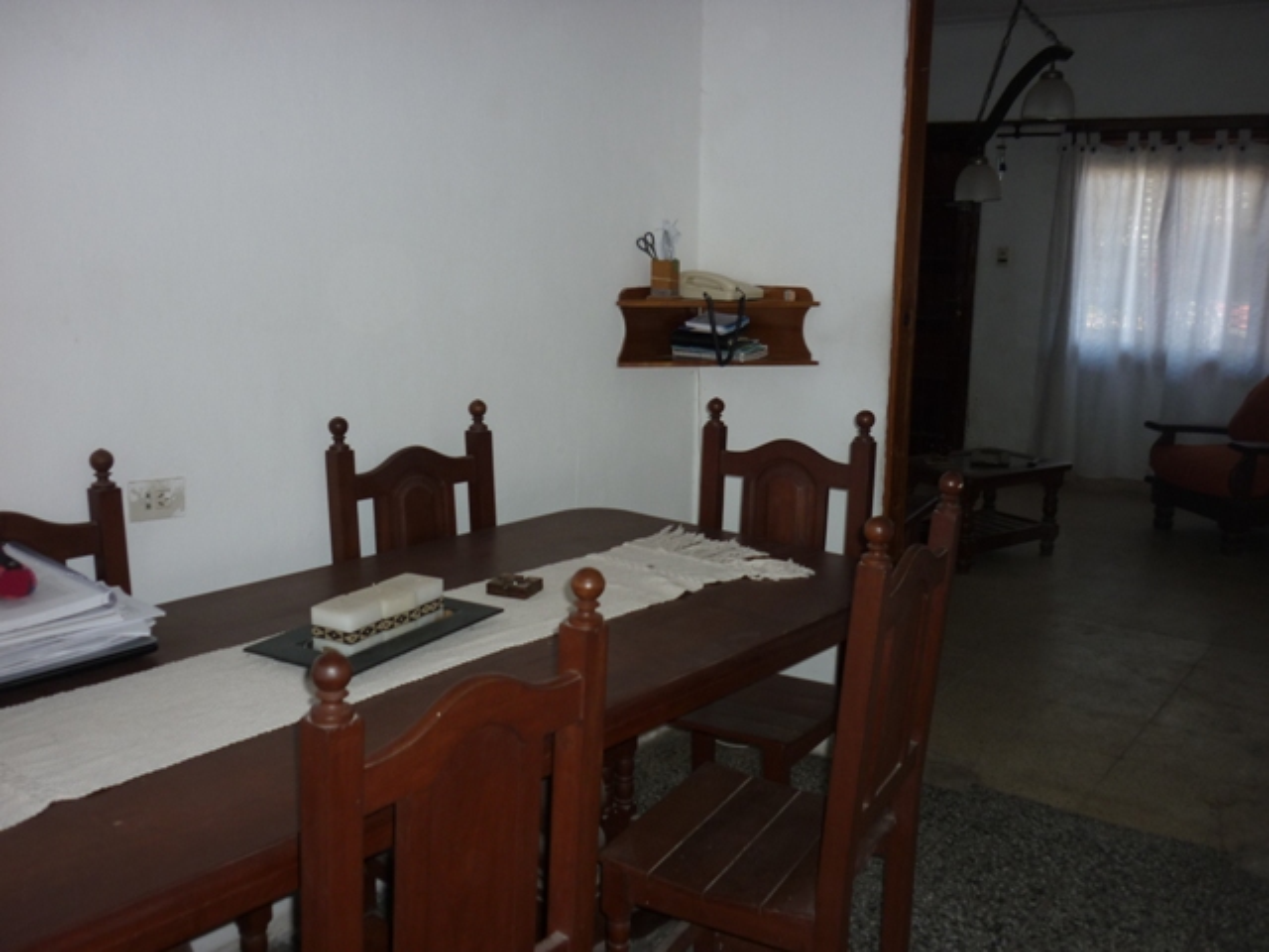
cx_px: 634
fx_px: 1210
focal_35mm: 33
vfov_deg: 42.9
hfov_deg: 55.4
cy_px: 476
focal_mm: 5.5
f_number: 2.8
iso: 100
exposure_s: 1/30
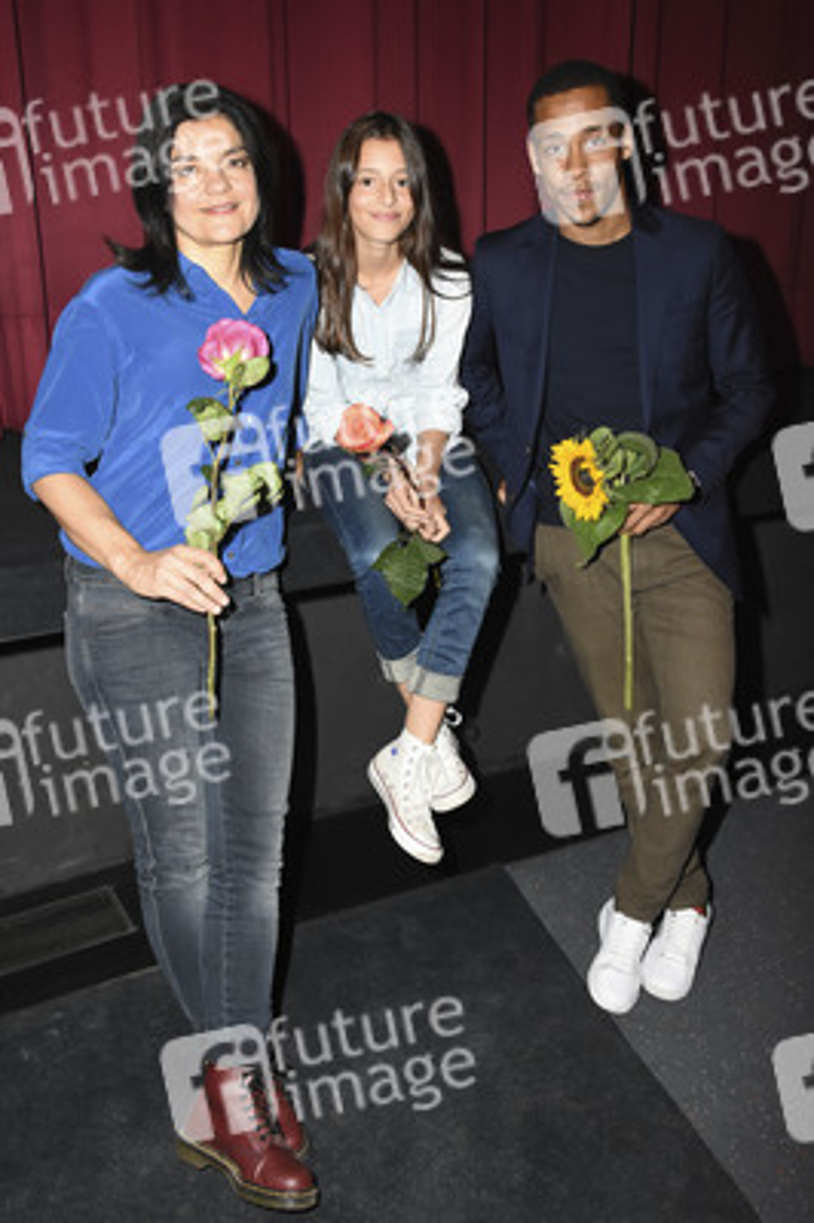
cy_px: 612
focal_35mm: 32
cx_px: 407
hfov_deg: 41.6
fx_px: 1070
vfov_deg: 59.5
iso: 1600
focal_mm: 21
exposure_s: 1/160
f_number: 6.3
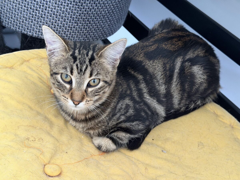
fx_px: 333
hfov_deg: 39.7
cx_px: 120
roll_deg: -20.0
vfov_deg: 30.3
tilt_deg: -34.9
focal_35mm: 48
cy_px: 90
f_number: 1.78
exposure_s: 1/50
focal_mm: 6.76
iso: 250
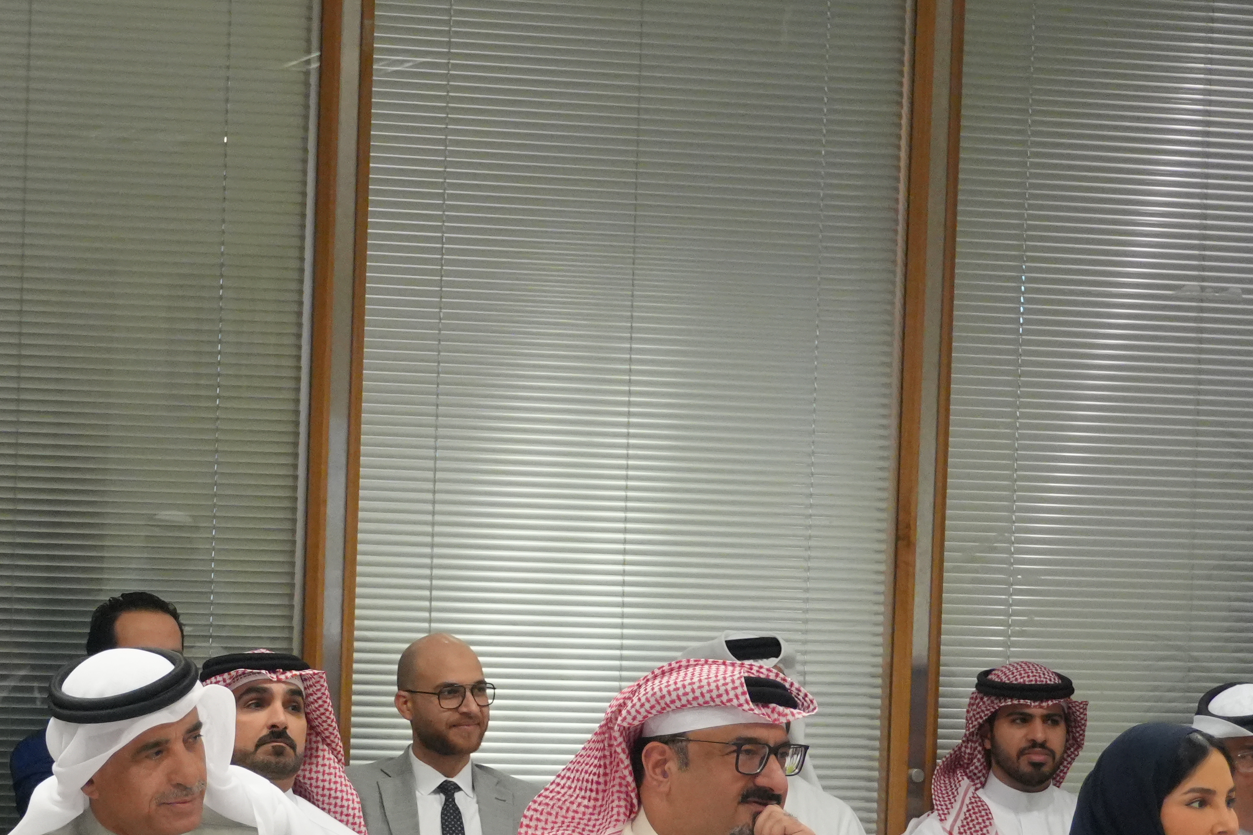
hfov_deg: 15.3
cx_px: 172
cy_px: 756
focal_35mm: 133
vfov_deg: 10.3
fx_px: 4629
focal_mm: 42
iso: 3200
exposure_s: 1/160
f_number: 5.6
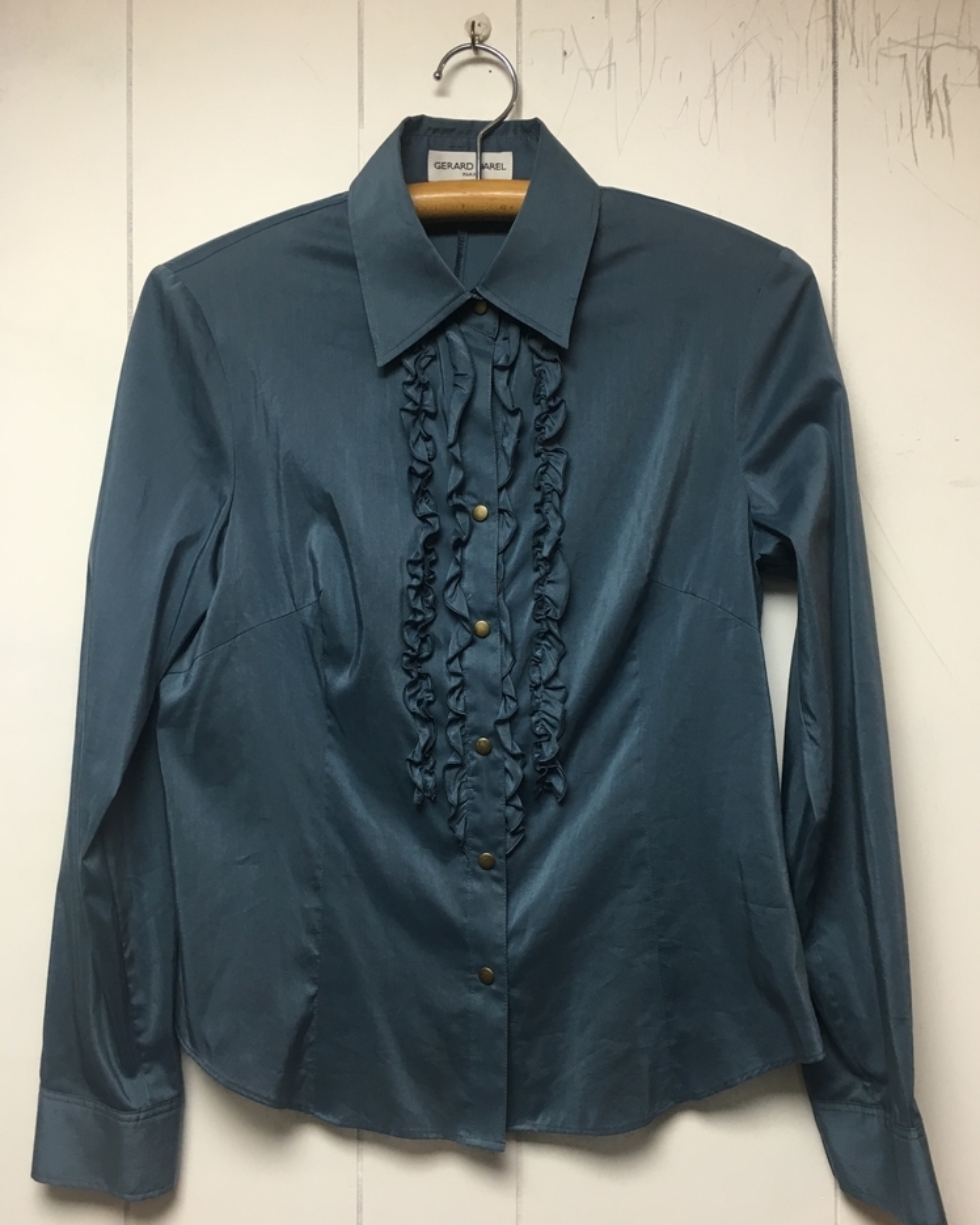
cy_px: 643
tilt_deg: -0.4
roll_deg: -0.9
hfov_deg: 47.1
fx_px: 1124
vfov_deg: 57.2
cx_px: 489
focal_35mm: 31
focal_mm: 4.15
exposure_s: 1/30
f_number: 2.2
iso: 80
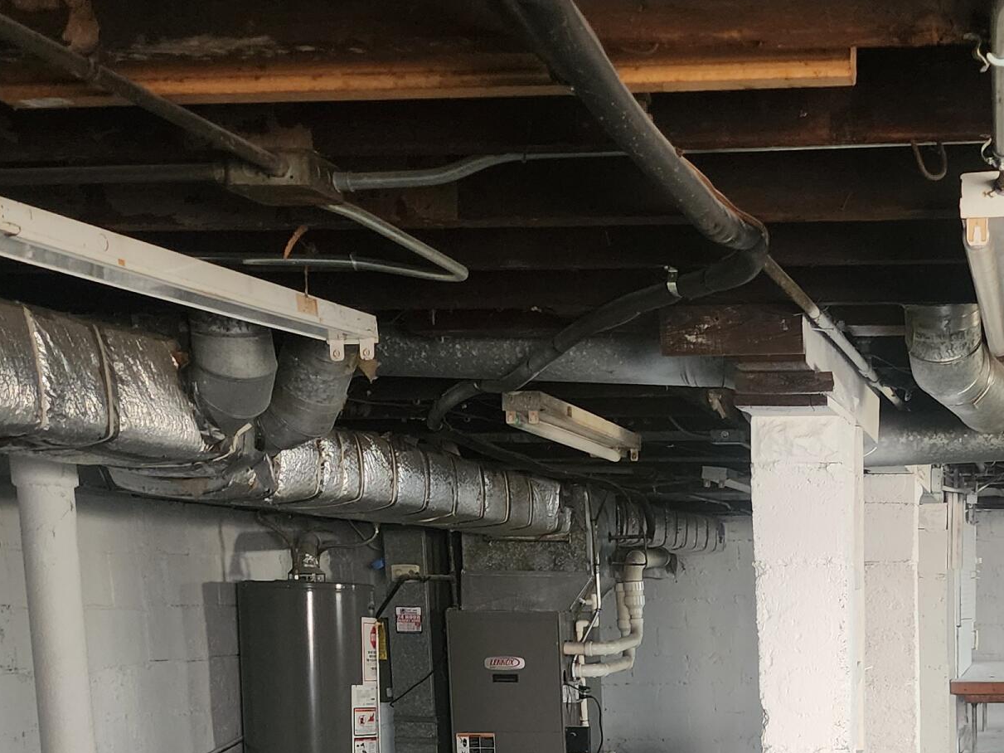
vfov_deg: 23.7
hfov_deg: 32.2
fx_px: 1653
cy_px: 867
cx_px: 895
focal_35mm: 57
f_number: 1.8
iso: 500
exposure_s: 1/24
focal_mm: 6.4
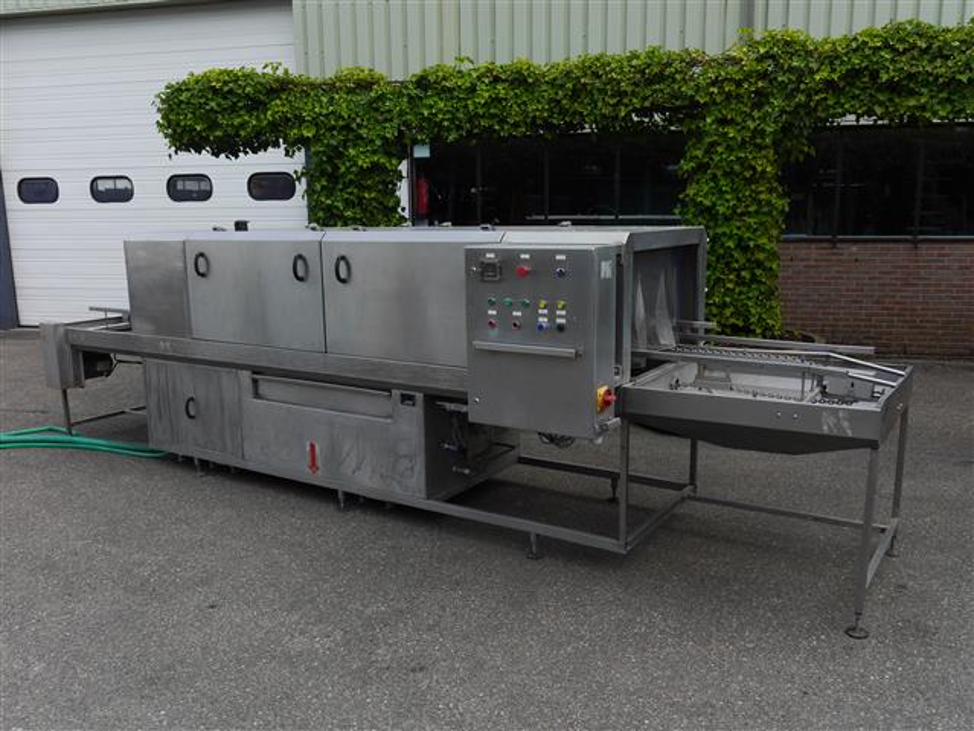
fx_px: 845
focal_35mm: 30
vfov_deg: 46.8
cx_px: 487
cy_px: 366
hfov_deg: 59.9
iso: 160
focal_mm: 15
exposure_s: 1/320
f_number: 7.1
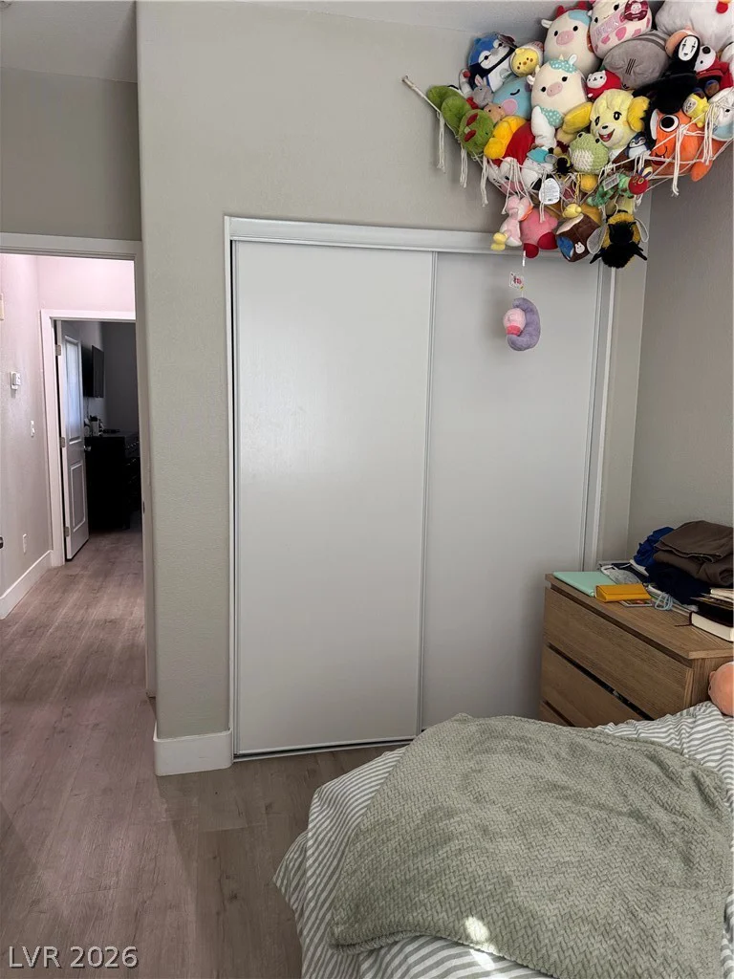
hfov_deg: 56.8
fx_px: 679
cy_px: 490
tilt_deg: -7.3
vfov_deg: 71.6
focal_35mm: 24
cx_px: 367
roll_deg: -0.5
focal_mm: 6.76
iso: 200
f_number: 1.78
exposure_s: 1/60
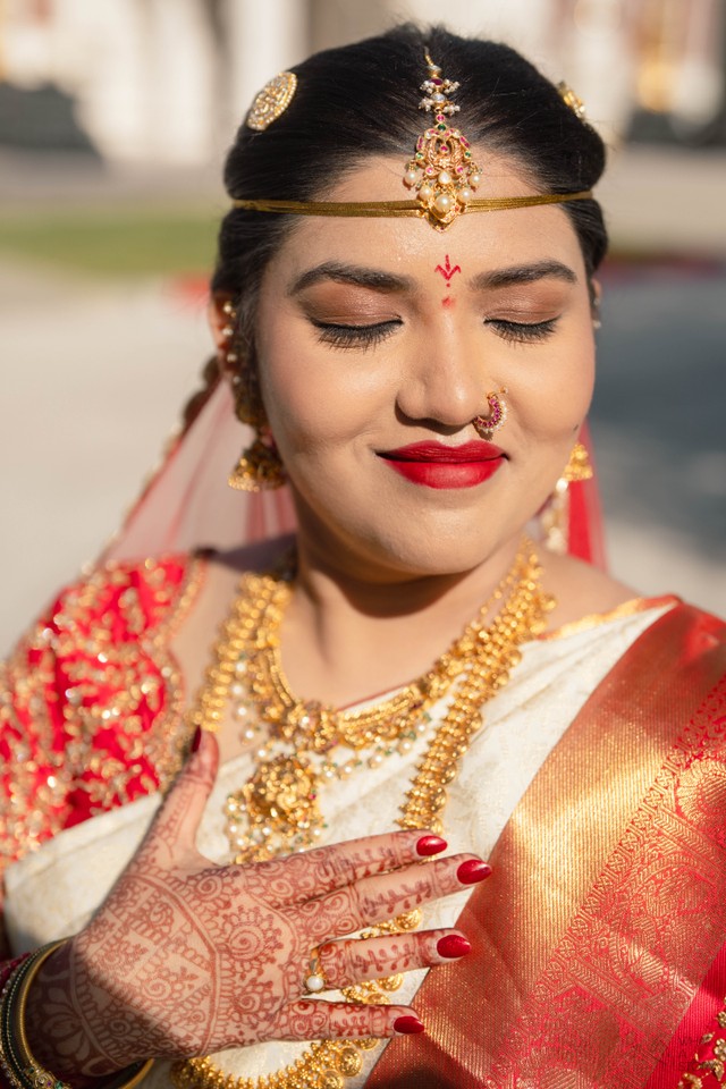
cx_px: 363
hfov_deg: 27.0
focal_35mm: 50
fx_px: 1512
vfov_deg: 39.6
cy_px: 544
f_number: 2.5
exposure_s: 1/3200
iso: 100
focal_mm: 50
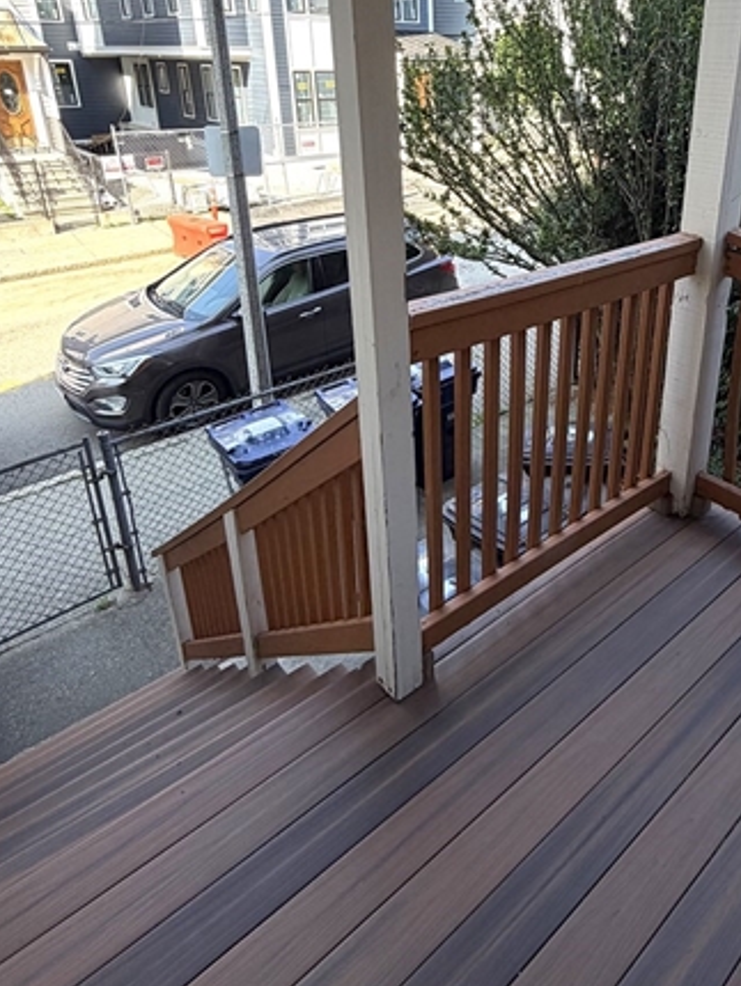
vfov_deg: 67.3
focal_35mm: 25
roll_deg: -0.6
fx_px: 713
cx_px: 525
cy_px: 321
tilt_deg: -19.9
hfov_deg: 53.2
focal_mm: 2.22
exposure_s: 1/502
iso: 64
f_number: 2.2
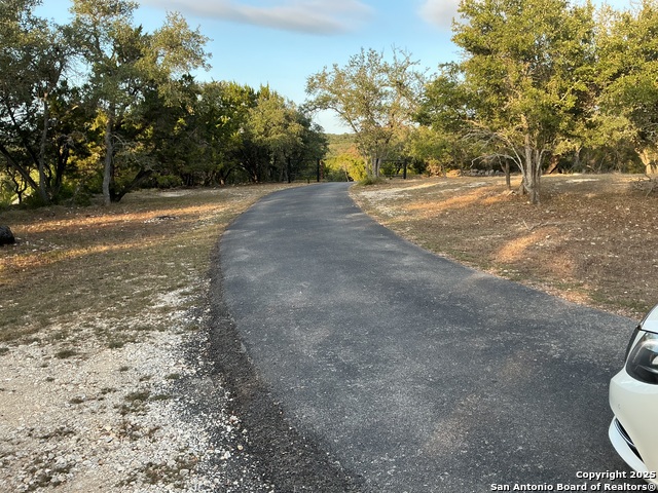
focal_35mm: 29
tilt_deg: -11.8
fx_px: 551
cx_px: 329
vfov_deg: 48.2
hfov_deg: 61.7
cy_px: 246
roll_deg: -1.8
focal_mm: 3
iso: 20
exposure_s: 1/203
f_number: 1.8
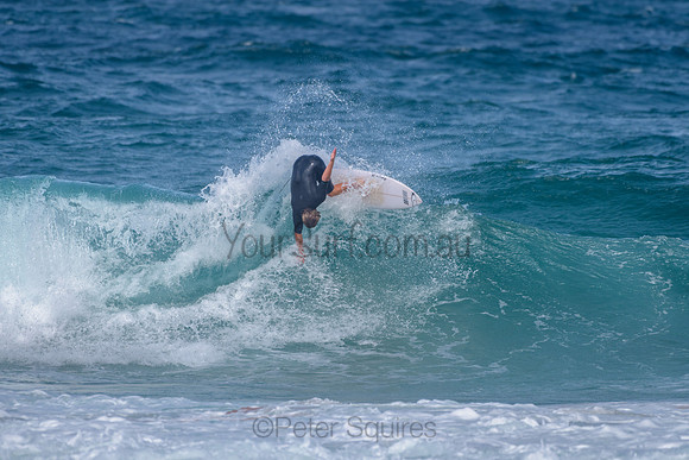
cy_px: 183
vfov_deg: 2.2
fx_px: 11741
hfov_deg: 3.4
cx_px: 391
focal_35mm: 613
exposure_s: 1/2000
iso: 140
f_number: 5.6
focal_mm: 500
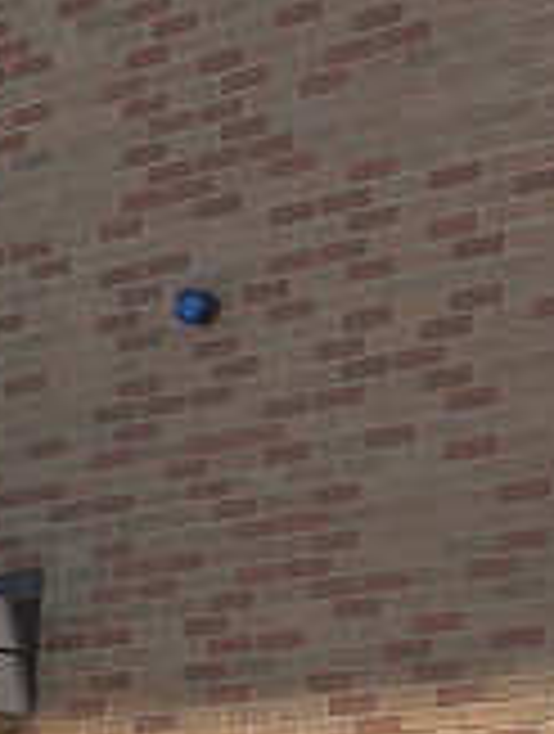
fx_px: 3465
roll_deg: -0.1
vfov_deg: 10.4
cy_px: 1792
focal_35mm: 163
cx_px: -32
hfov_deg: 9.1
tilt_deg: -10.1
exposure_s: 1/2865
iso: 50
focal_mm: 5.96
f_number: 1.6
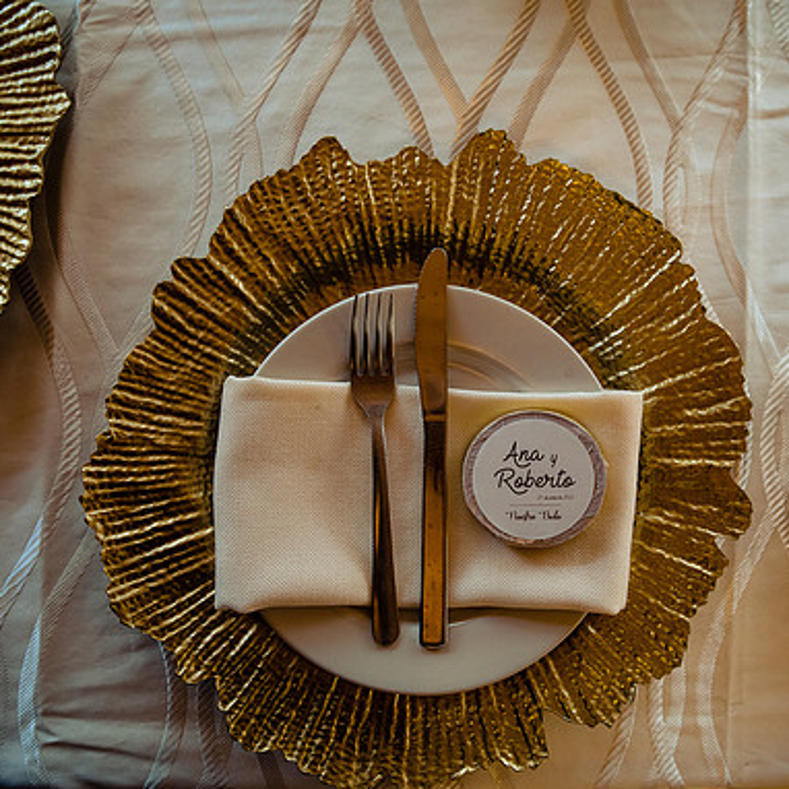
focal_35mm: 31
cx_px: 409
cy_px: 391
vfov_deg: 52.5
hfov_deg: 52.5
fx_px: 799
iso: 800
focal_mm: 24
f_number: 2.8
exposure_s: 1/100
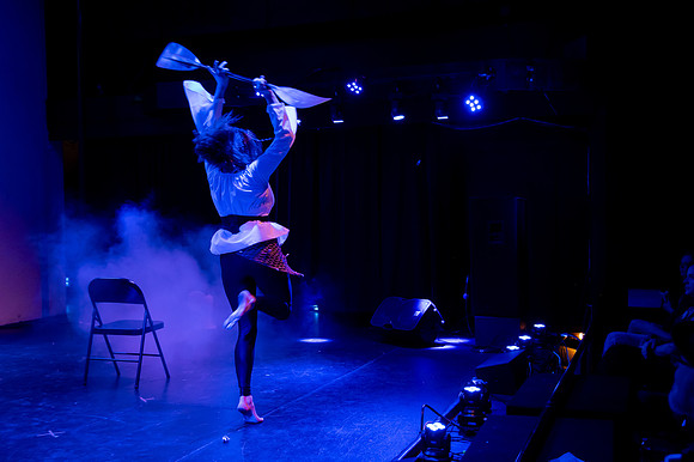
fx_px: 854
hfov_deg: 44.1
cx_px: 307
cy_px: 238
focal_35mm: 44
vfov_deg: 30.3
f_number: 4
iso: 4000
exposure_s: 1/160
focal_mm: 38
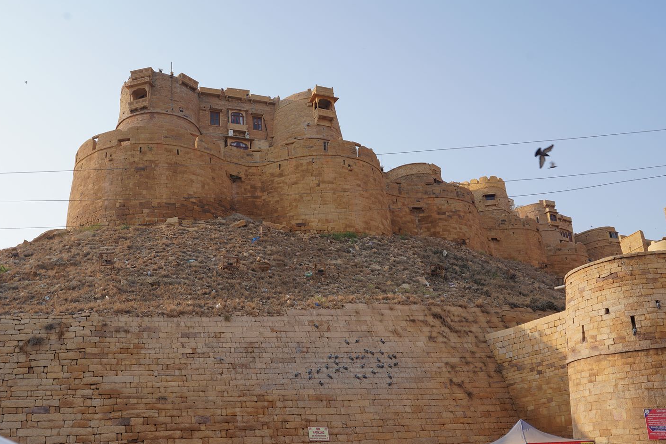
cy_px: 311
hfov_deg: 55.5
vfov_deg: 38.3
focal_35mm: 34
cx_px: 276
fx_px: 629
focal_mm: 24
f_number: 10
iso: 100
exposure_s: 1/100
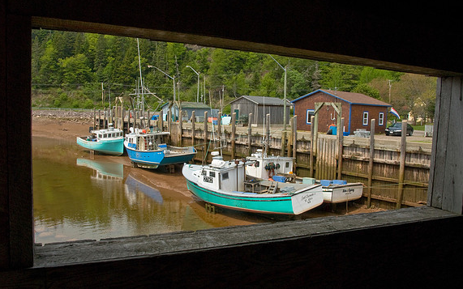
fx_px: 353
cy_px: 134
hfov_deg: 66.5
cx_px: 230
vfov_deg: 44.5
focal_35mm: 28
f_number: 14
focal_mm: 18
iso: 200
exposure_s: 1/160
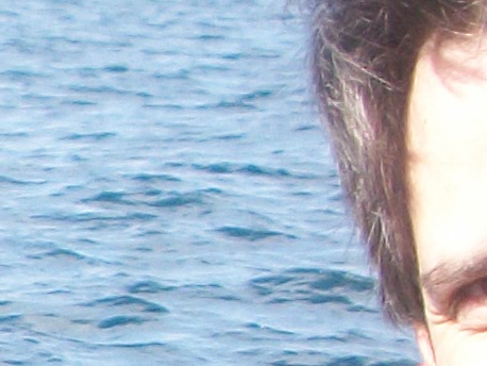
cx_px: -790
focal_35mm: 280
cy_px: 792
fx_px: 3941
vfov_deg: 5.2
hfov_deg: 6.6
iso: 80
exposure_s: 1/400
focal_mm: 6.3
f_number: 3.1
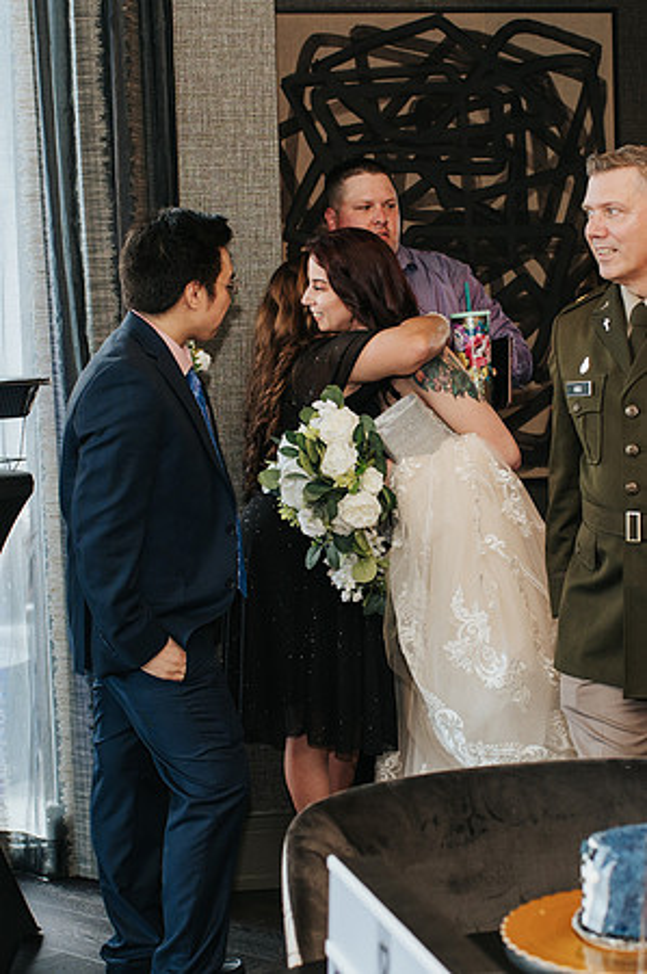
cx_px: 373
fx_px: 1842
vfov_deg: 29.6
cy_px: 528
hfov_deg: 19.9
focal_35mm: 68
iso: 1000
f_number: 3.5
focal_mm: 35
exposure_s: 1/200
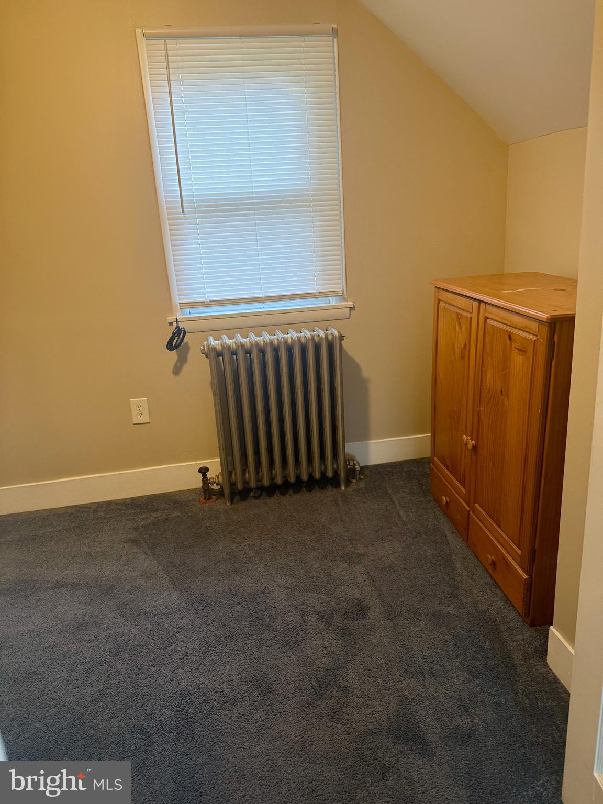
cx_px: 302
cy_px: 402
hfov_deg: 56.8
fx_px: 557
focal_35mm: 24
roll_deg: +3.3
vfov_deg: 71.6
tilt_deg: -16.0
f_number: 1.78
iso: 200
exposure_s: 1/101
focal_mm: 6.76
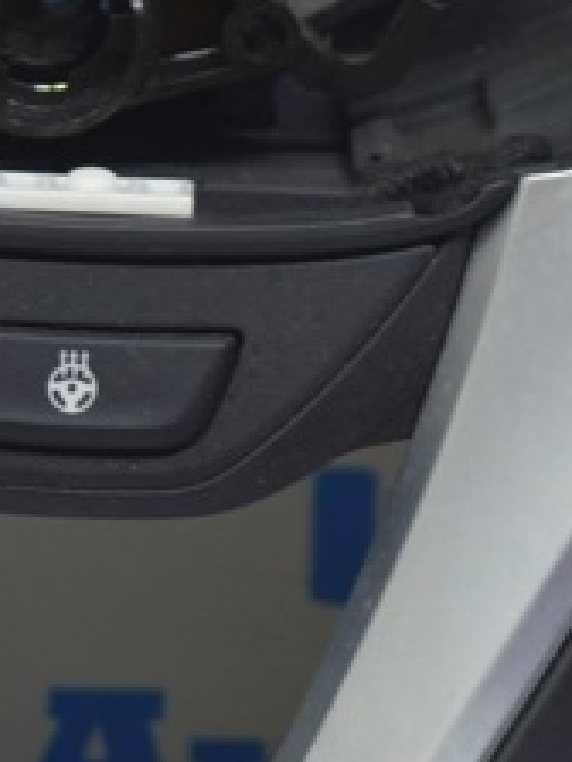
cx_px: 89
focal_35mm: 226
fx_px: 4987
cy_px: 410
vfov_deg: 8.7
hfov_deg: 6.6
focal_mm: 55
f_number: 5.6
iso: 400
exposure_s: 1/20
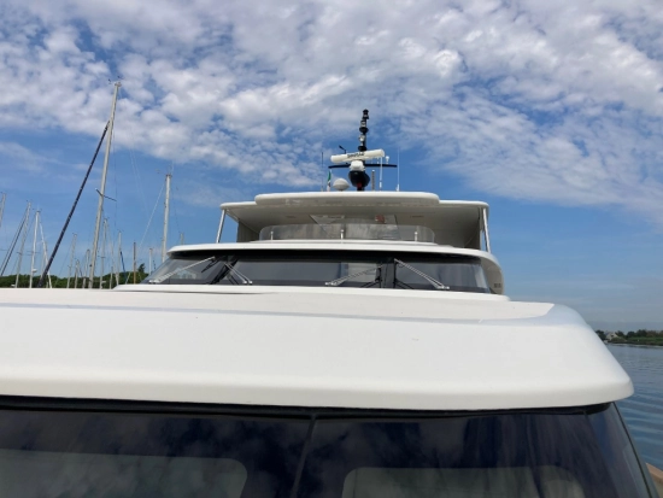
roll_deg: -2.4
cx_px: 332
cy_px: 249
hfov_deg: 63.4
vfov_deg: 49.8
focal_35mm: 28
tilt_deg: +9.9
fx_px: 537
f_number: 1.8
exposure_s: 1/4000
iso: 20
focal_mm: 3.99
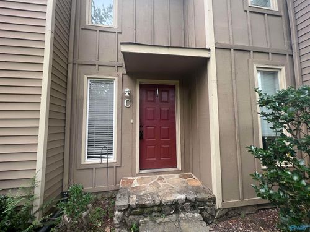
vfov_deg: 89.9
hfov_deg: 106.2
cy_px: 116
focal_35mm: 13
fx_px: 116
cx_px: 155
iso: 40
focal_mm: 1.57
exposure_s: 1/99
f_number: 1.8
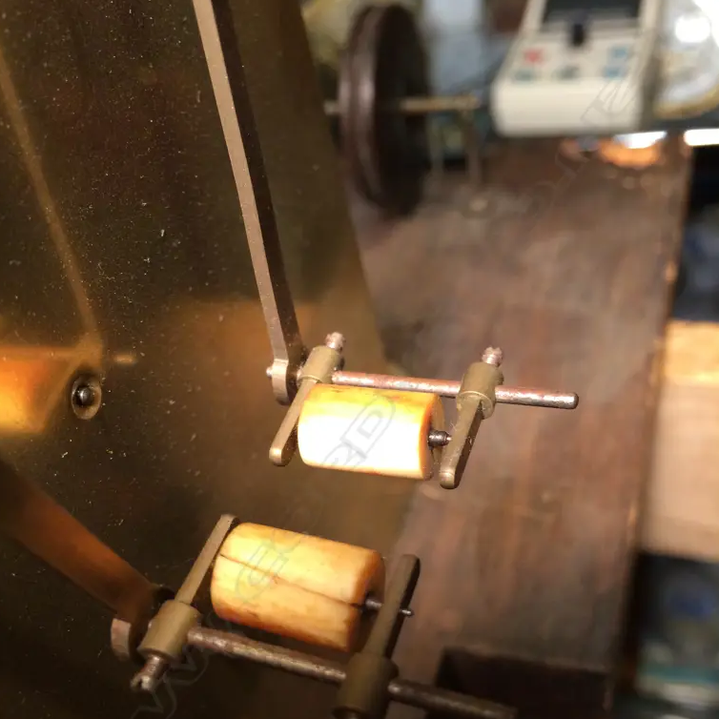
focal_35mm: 36
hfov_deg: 46.0
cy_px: 442
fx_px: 846
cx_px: 358
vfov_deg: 45.7
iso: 250
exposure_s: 1/30
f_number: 2.2
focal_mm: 4.12
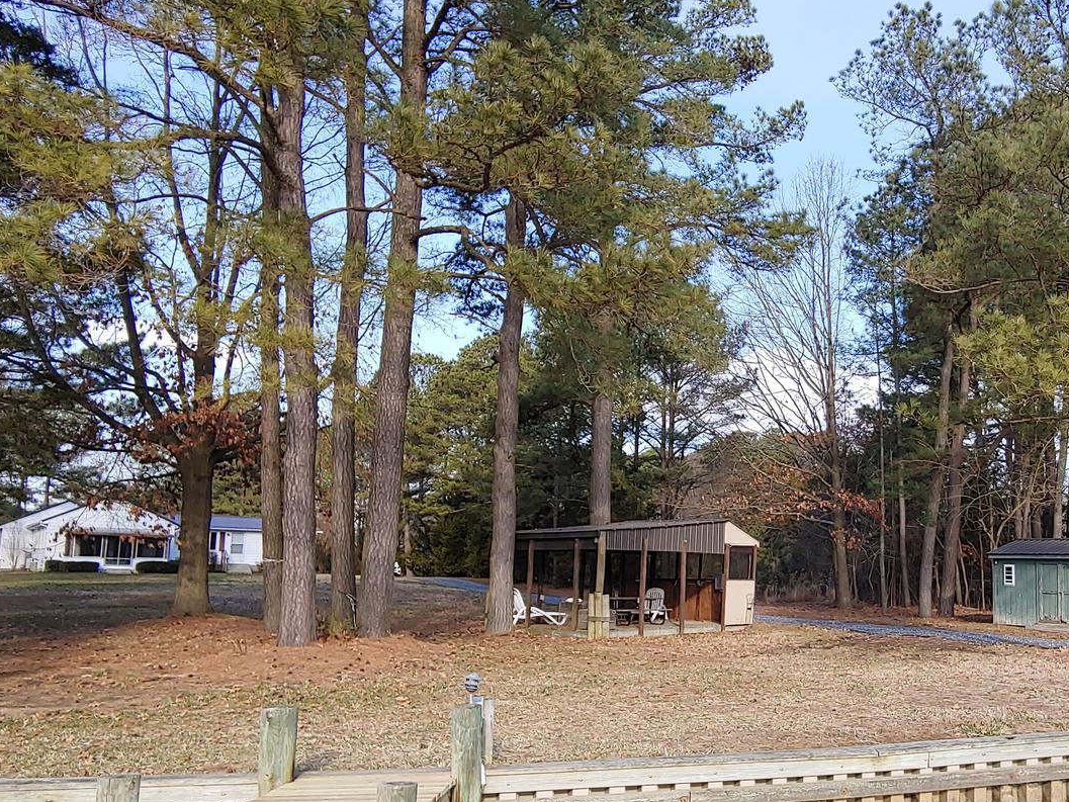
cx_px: 789
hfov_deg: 55.8
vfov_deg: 45.4
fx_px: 957
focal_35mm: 31
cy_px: 450
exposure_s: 1/290
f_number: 1.9
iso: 50
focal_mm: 2.18
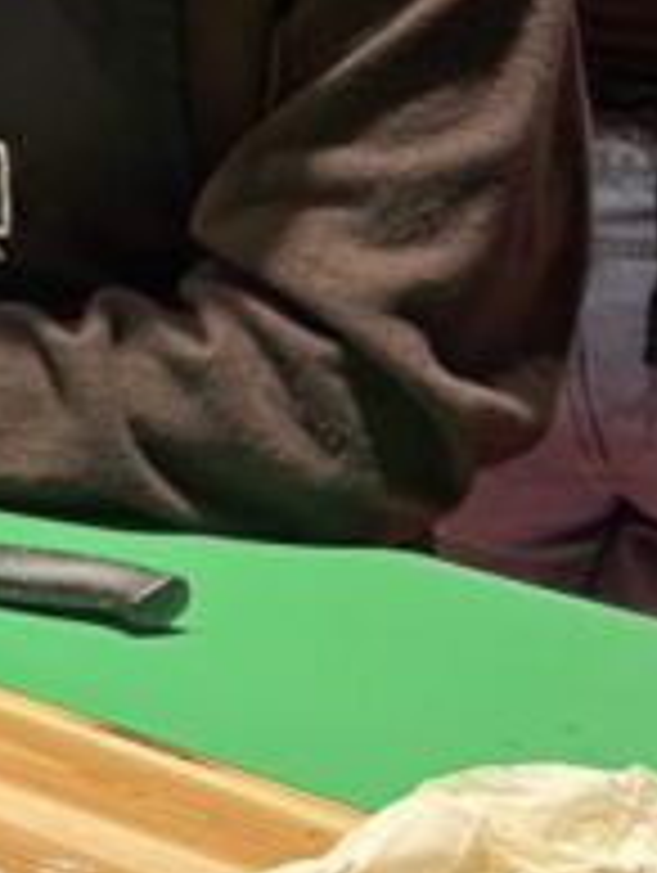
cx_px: -1485
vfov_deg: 13.9
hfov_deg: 8.5
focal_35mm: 137
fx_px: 3459
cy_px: -189
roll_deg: -0.2
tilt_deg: -6.1
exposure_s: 1/50
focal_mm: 5.7
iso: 80
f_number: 1.5
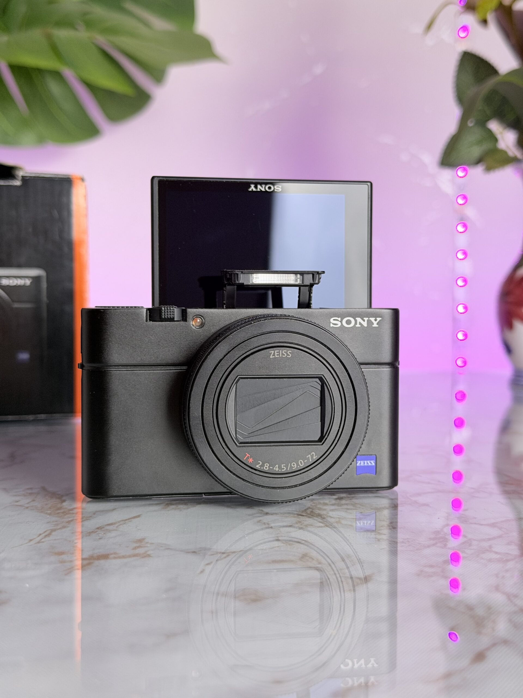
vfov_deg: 39.7
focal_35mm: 48
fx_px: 967
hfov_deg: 30.3
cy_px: 349
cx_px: 262
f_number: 1.78
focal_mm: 6.76
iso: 80
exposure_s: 1/95
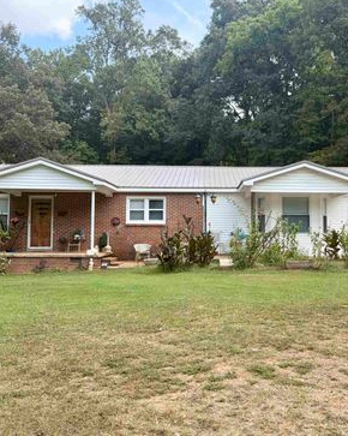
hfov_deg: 41.8
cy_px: 212
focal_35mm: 35
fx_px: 451
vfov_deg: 51.5
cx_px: 224
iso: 64
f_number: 1.6
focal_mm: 5.96
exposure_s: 1/1239
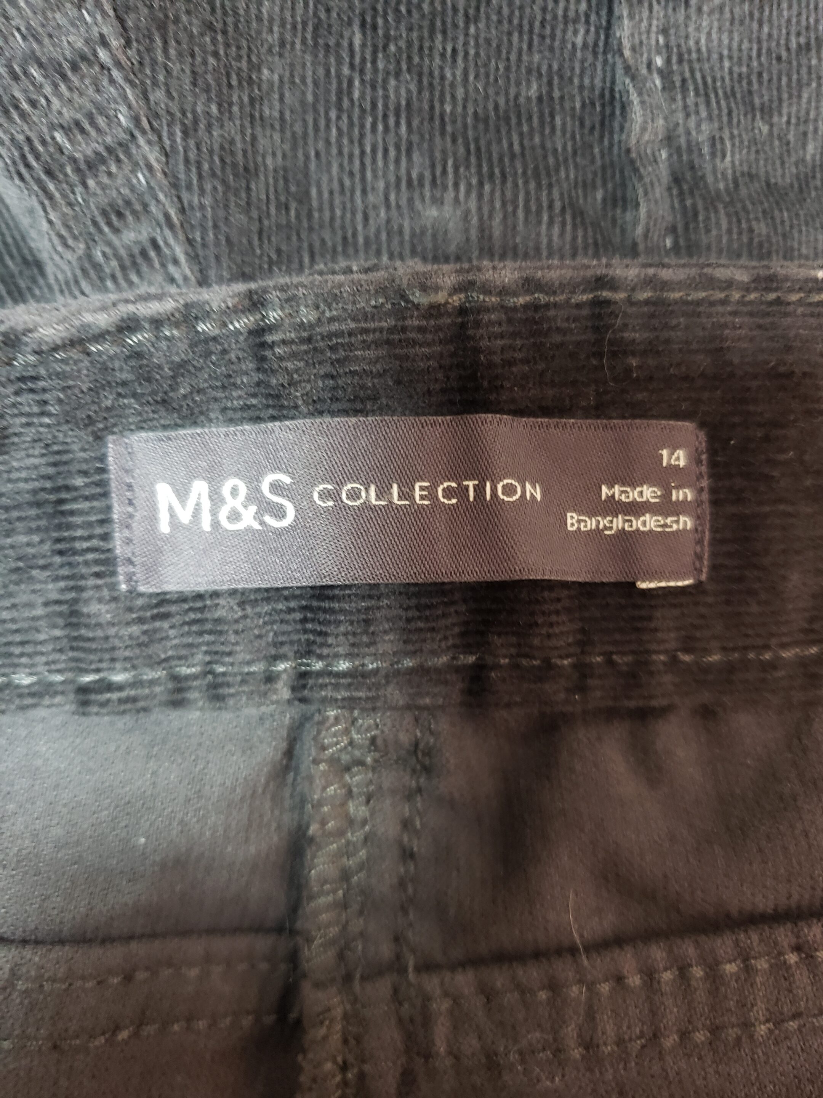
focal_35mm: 26
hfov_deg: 53.1
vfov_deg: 67.3
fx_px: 824
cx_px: 412
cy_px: 549
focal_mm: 4.3
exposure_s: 1/13
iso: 250
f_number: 1.5
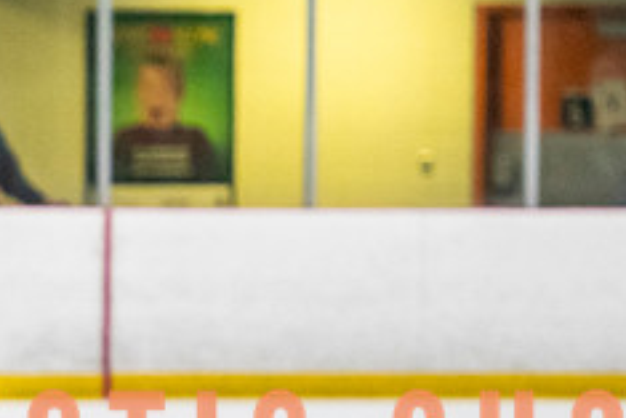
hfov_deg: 3.1
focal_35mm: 659
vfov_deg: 2.1
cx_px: -184
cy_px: 457
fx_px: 11466
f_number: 3.2
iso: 3200
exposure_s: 1/640
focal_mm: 145
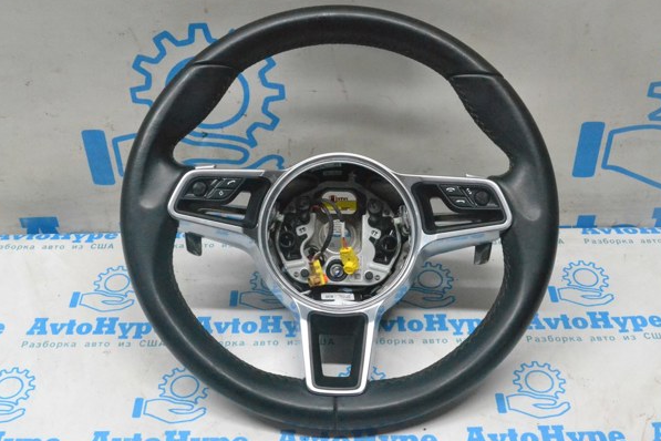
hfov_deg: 43.6
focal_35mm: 45
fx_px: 826
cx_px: 335
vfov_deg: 29.9
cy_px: 225
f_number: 10
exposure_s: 1/160
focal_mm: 28
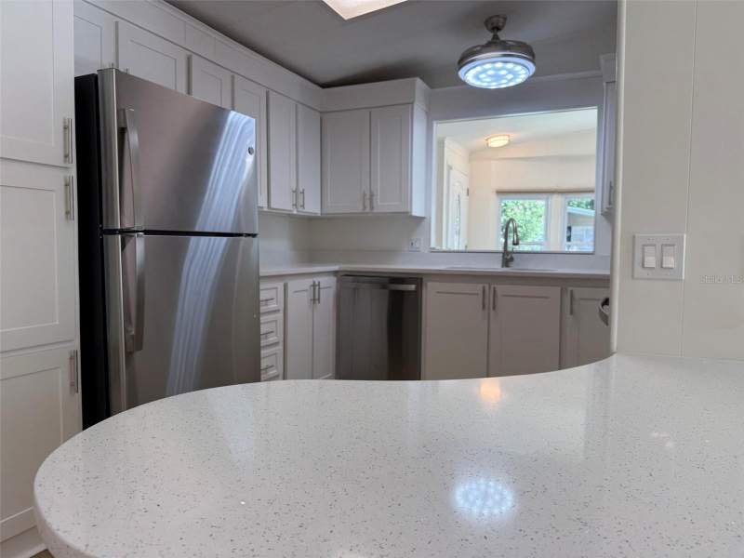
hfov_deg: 71.6
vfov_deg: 56.8
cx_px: 372
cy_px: 279
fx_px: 516
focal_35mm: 24
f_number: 1.78
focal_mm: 6.76
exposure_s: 1/174
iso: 64
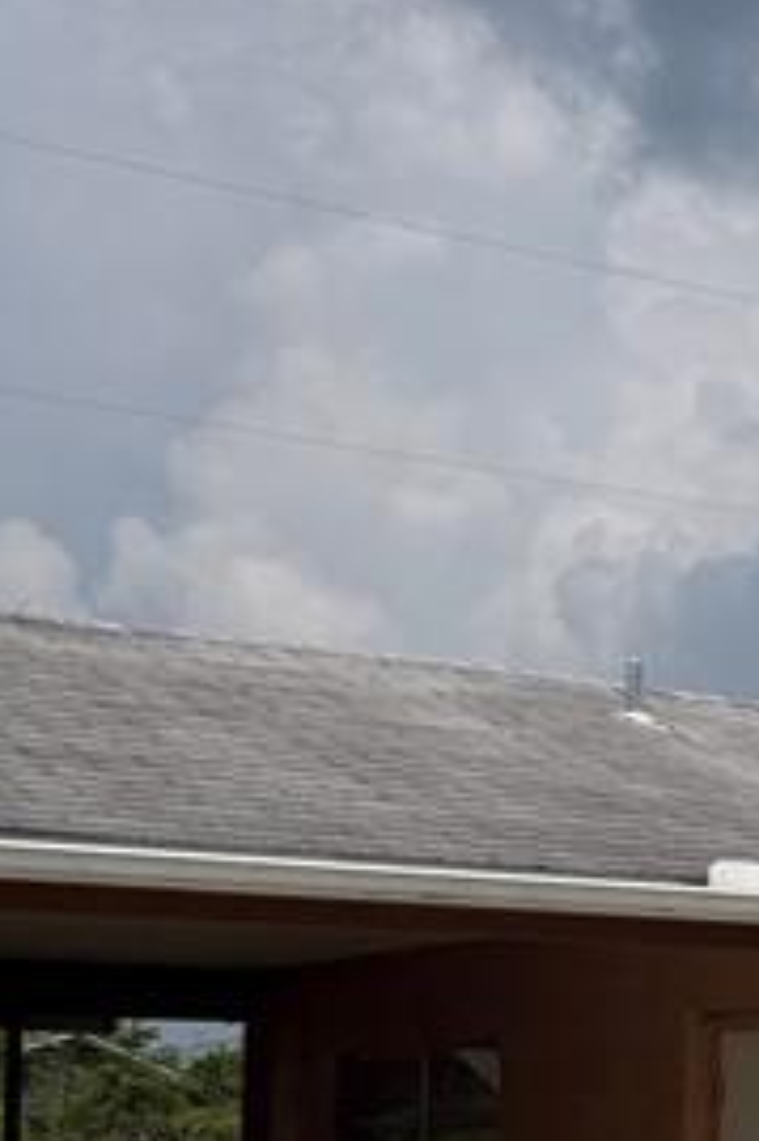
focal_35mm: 95
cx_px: 1794
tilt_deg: +3.6
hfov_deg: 11.8
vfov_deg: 20.9
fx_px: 3008
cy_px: 1060
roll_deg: +1.0
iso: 80
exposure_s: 1/10309
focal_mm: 6.76
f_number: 1.78
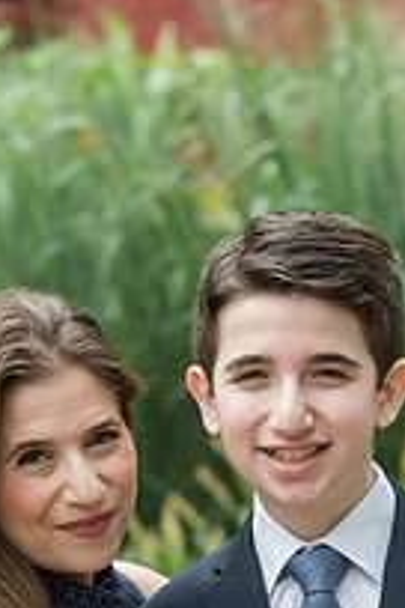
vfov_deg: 9.5
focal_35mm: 216
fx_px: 3645
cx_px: 191
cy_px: 596
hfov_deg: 6.4
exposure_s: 1/500
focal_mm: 98
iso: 400
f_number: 3.5
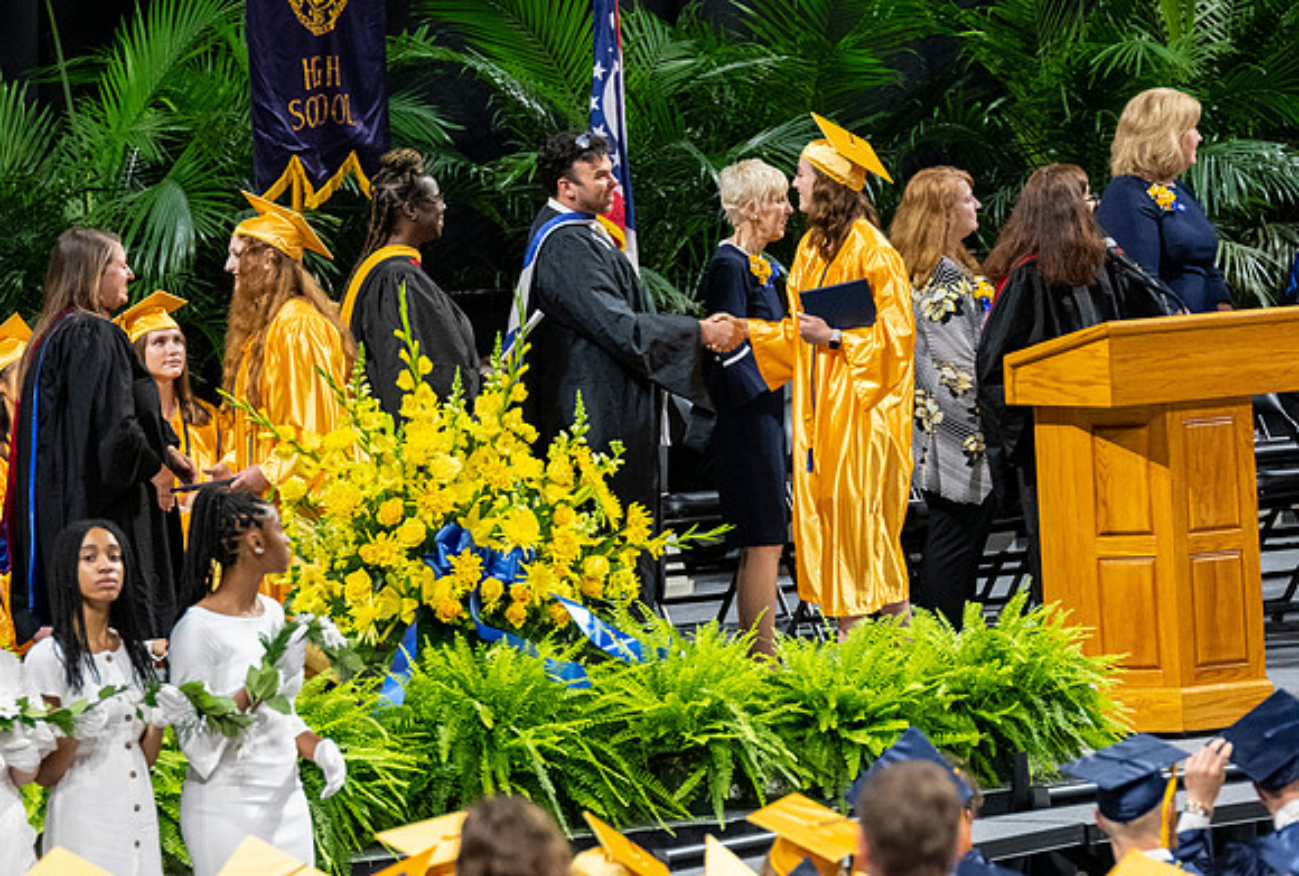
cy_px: 445
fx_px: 12214
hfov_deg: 6.1
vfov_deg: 4.1
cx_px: 812
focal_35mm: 337
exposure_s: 1/200
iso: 2000
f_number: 4
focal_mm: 190
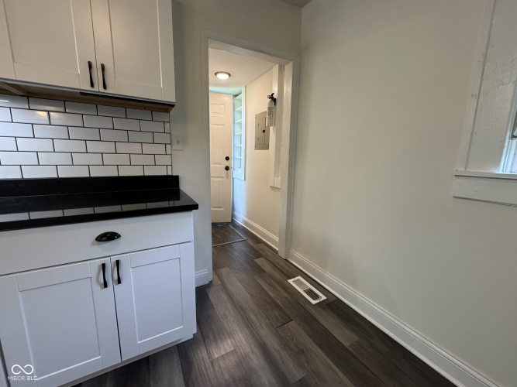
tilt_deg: -10.3
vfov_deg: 85.7
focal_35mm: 14
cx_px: 258
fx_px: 209
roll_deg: -1.4
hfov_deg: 102.1
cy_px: 194
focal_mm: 2.22
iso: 250
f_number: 2.2
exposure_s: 1/120
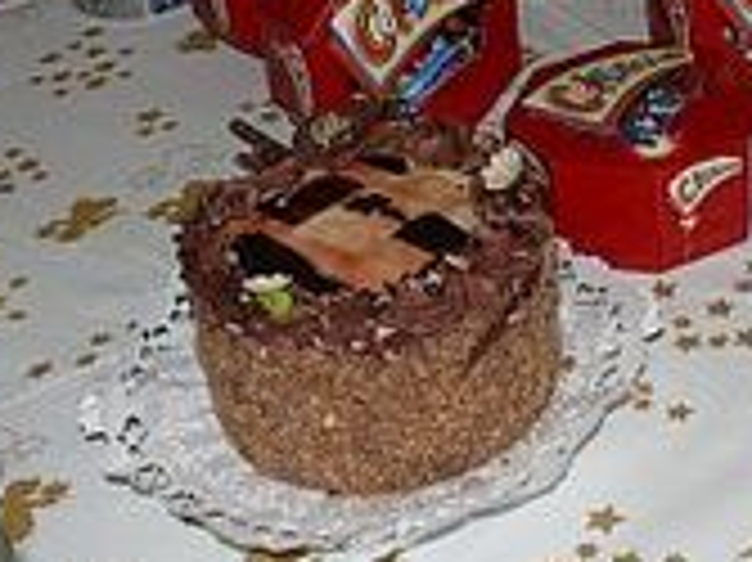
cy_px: 333
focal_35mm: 84
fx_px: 1824
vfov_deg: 17.5
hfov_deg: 22.4
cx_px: 761
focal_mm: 7.4
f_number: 2.8
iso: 100
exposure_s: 1/30
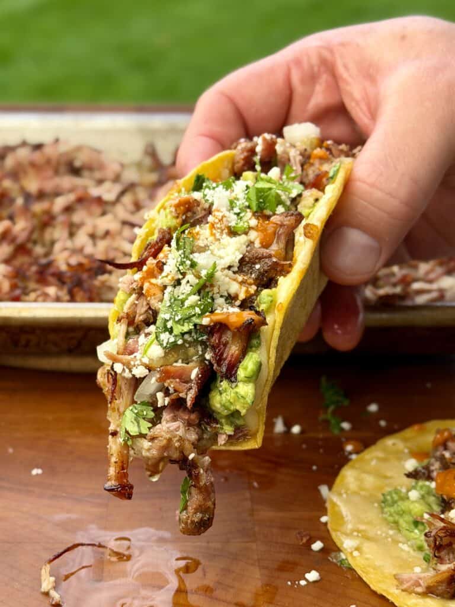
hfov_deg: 30.3
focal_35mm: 48
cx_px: 228
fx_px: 841
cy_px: 304
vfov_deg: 39.7
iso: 64
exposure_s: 1/413
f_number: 1.78
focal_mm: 6.76
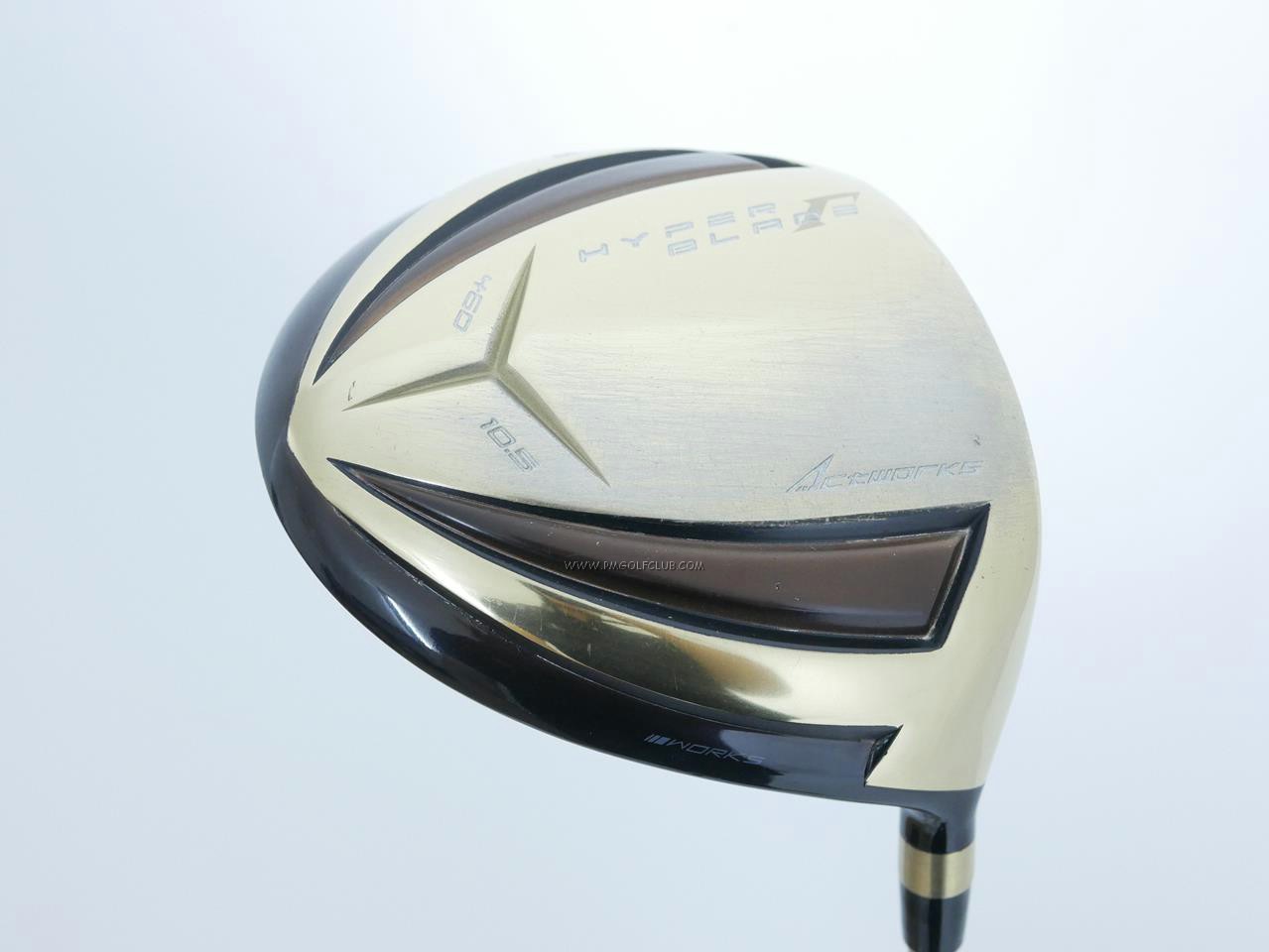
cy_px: 476
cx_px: 634
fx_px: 1833
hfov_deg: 38.2
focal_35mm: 50
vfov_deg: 29.1
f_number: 4.5
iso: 1600
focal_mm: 25
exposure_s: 1/60
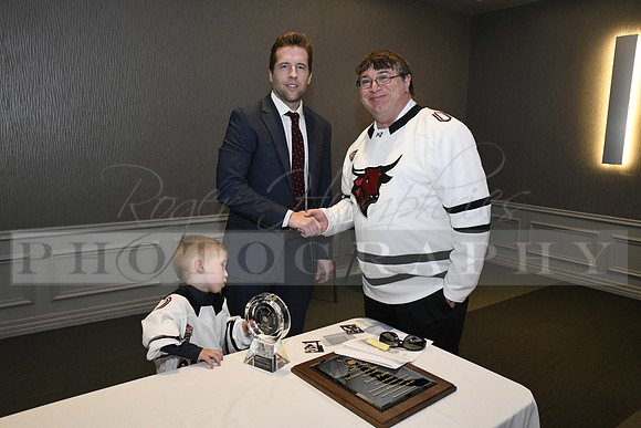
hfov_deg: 63.6
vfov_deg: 45.0
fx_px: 516
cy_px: 214
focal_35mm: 29
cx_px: 320
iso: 6400
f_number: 11
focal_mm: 29
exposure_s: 1/60
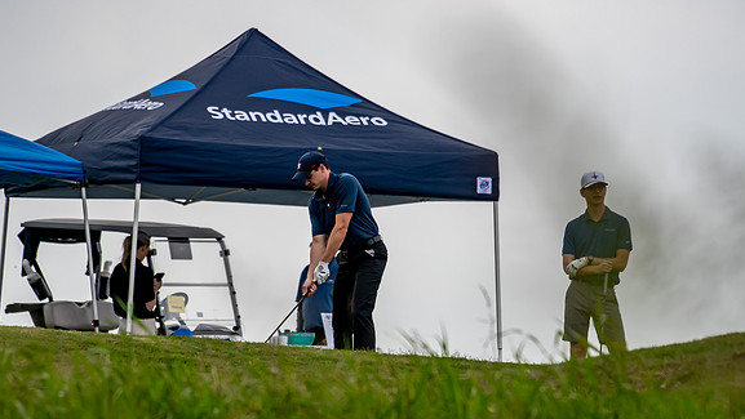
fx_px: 12173
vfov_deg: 2.0
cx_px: 372
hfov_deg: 3.5
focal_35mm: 616
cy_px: 217
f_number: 5.6
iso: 360
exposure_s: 1/2000
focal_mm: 390
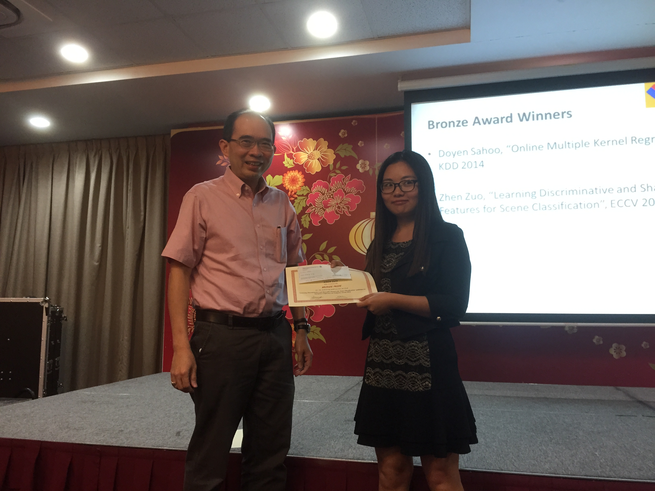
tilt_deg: +6.5
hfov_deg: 61.7
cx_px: 328
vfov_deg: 48.2
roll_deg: -1.2
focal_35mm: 29
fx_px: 549
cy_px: 246
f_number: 2.2
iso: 125
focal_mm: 4.15
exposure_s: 1/30
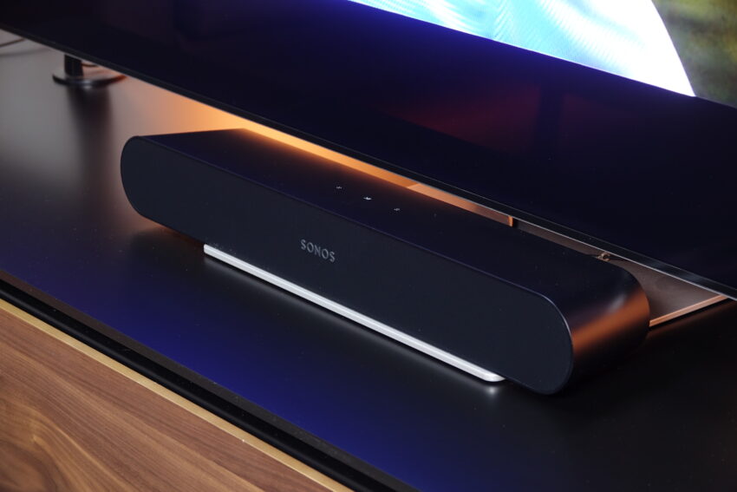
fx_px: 2047
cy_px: 246
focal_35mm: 100
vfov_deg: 13.7
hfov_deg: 20.4
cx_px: 368
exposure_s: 1/8
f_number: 3.5
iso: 250
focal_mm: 36.72
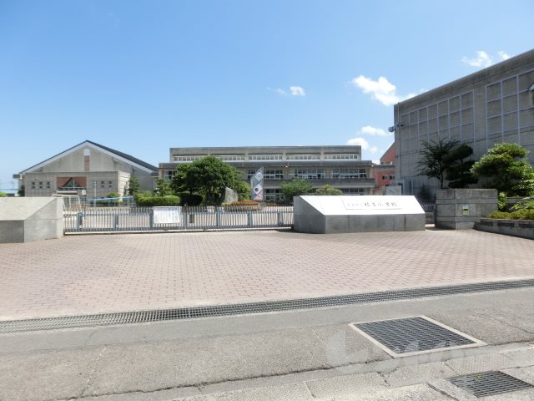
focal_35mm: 24
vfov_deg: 56.8
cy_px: 200
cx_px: 267
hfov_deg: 71.6
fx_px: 370
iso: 80
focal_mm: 4.24
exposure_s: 1/1000
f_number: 3
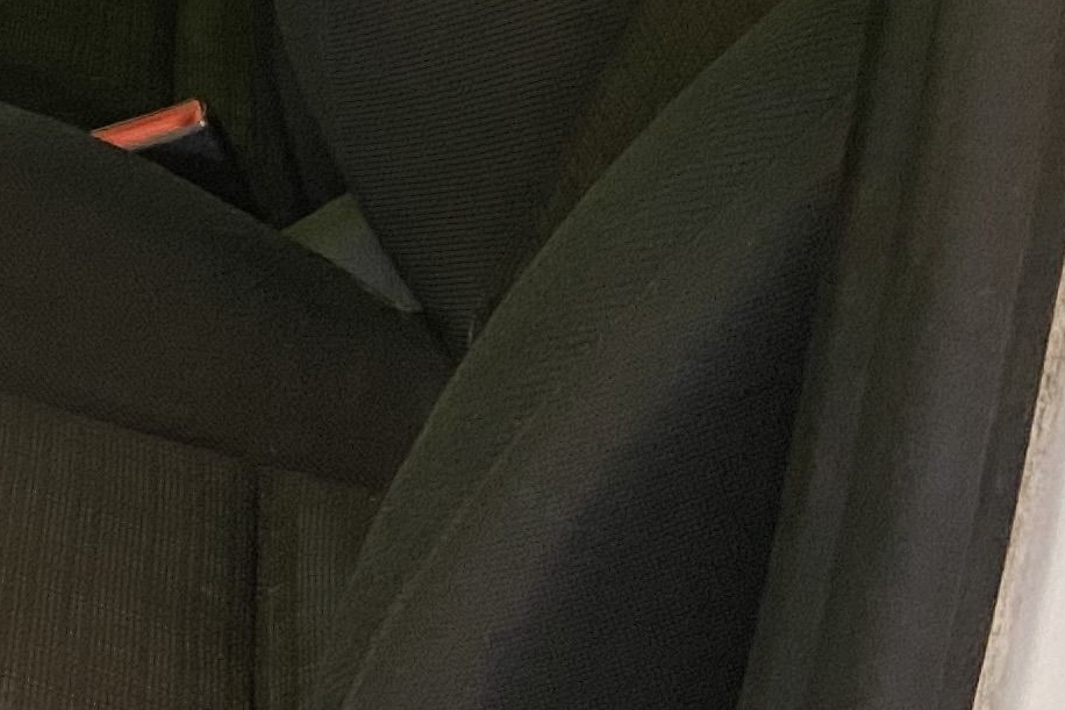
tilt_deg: -17.5
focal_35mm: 119
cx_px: -1003
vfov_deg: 10.8
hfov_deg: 14.5
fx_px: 3521
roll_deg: -0.1
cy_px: -543
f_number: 1.8
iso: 160
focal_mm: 4.25
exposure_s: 1/50
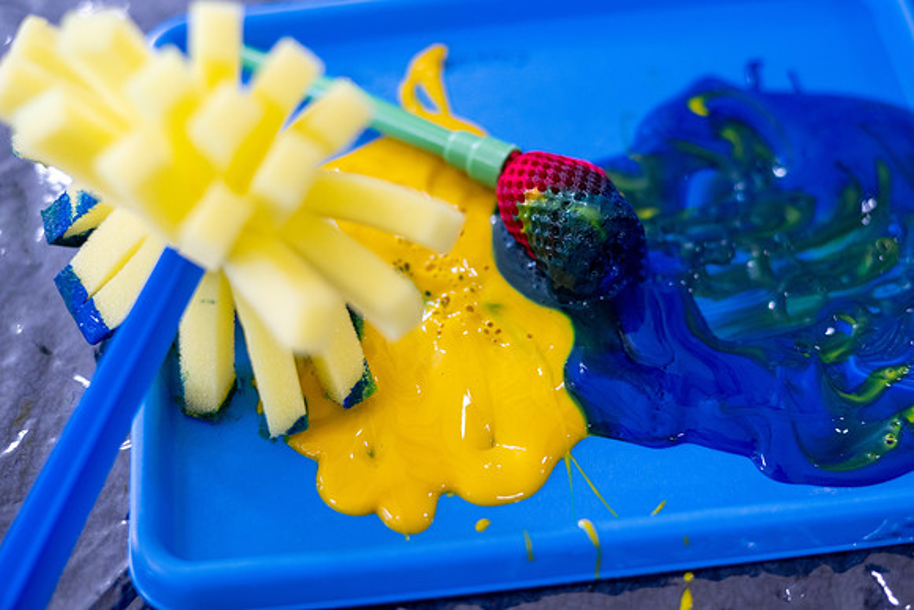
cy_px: 305
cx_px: 457
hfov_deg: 39.6
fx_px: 1270
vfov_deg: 27.0
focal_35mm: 50
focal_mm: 50
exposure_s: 1/320
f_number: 2.8
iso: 1600
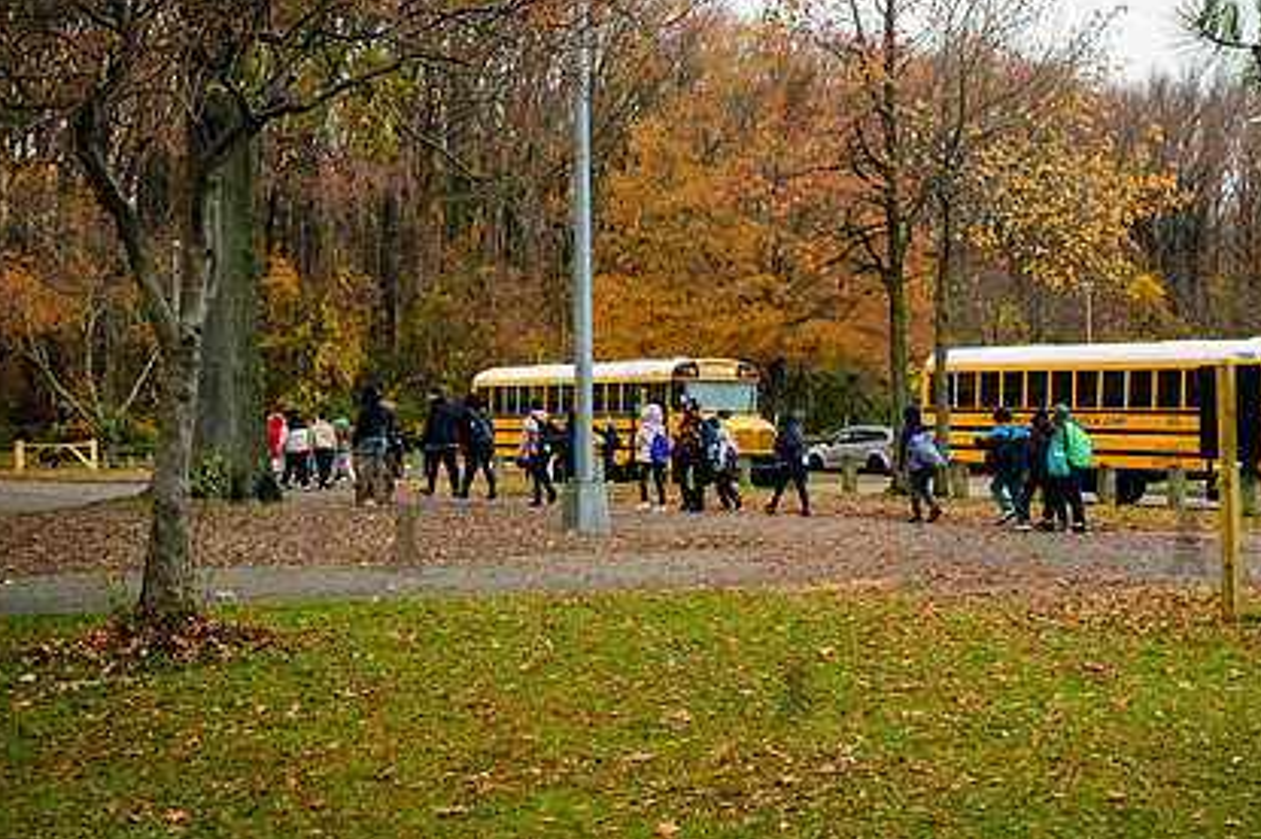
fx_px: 1925
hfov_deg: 36.1
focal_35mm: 55
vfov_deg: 24.6
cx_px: 761
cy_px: 438
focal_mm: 35
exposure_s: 1/500
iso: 6400
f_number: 4
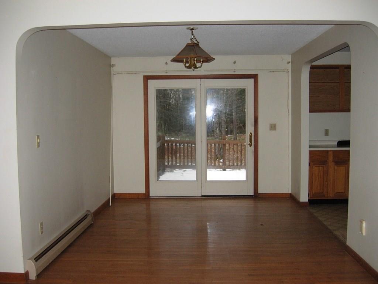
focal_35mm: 36
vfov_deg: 39.7
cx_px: 189
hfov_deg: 51.4
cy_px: 142
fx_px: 393
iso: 200
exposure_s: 1/181
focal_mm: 7.5
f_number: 2.7
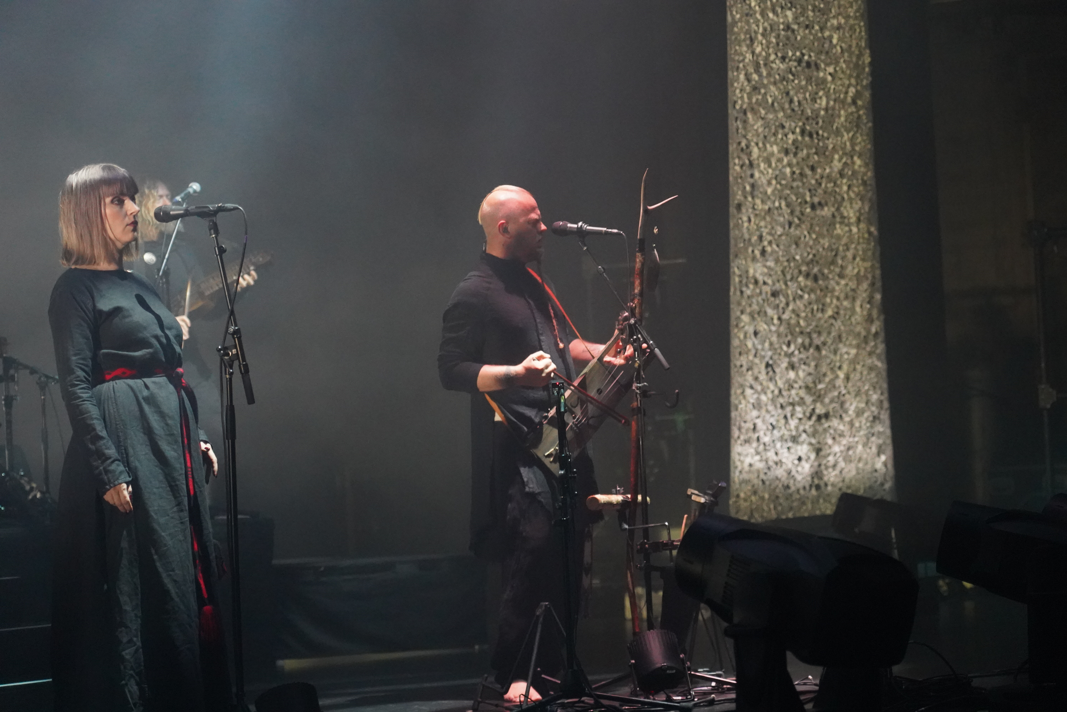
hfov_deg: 19.5
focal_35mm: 105
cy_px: 356
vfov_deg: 13.0
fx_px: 3112
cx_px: 534
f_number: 4
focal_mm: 105
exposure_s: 1/160
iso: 12800
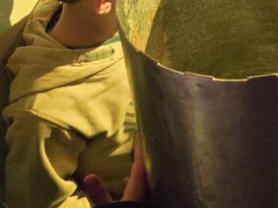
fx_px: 690
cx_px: 321
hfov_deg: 21.4
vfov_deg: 15.7
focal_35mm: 86
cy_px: -112
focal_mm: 6.3
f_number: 1.7
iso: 2000
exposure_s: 1/100
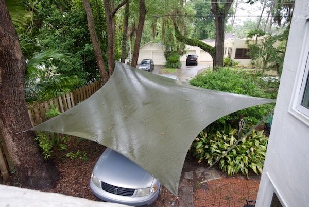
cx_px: 154
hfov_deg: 78.5
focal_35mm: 22
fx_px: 189
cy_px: 104
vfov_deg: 57.3
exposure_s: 1/25
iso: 110
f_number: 4.5
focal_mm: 22
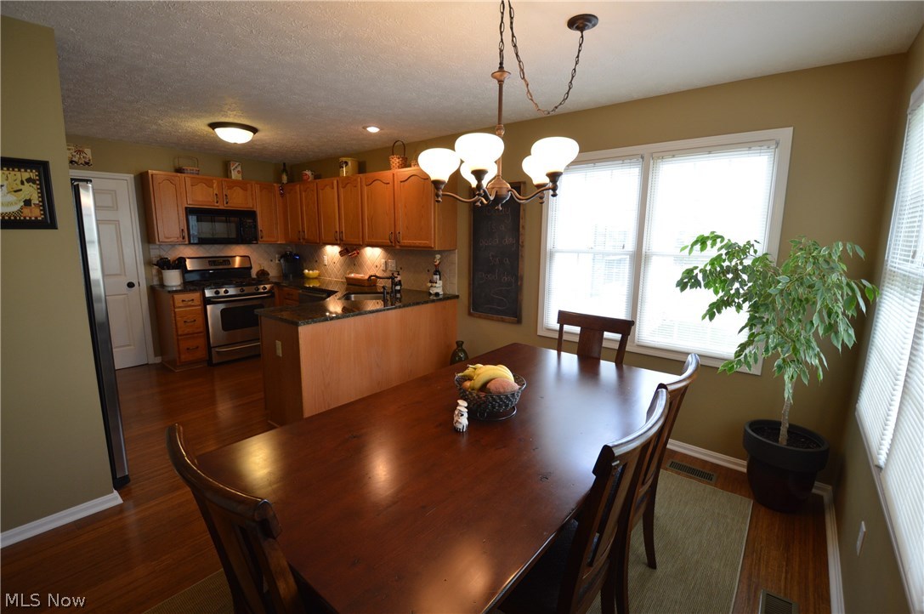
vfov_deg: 77.2
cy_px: 307
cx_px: 462
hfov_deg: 100.5
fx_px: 385
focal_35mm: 15
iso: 400
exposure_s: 1/60
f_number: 4
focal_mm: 10
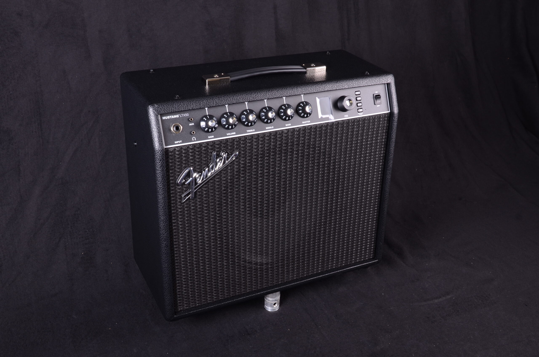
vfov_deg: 31.8
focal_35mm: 42
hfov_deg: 46.5
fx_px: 628
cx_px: 270
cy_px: 178
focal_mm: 28
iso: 200
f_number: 10
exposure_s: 1/200
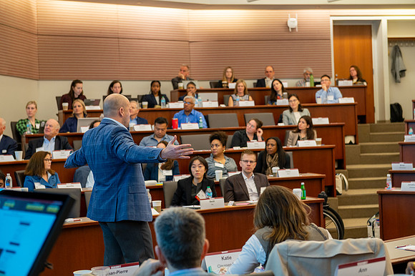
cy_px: 138
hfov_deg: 28.8
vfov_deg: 19.4
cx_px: 208
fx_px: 807
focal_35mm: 70
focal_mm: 70
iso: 1250
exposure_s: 1/100
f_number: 4
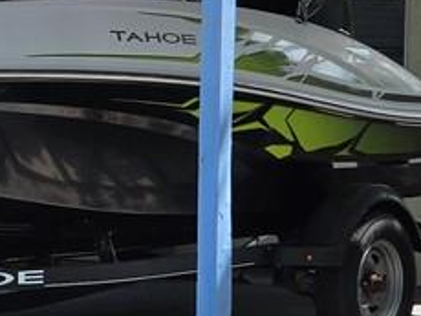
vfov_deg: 4.9
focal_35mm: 307
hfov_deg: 6.3
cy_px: 153
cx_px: -273
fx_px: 3738
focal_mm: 7
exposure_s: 1/574
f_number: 2.4
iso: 25
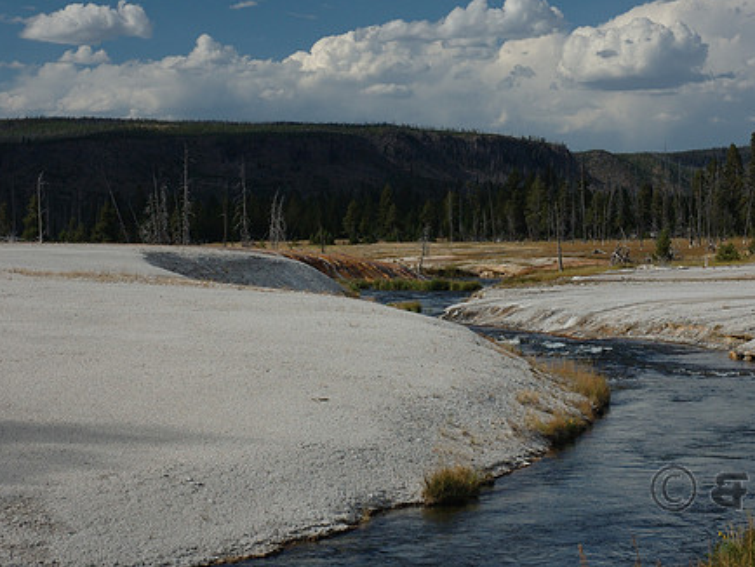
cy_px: 249
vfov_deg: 19.1
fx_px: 1680
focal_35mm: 77
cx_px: 470
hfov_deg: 25.3
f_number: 8
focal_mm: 40
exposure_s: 1/250
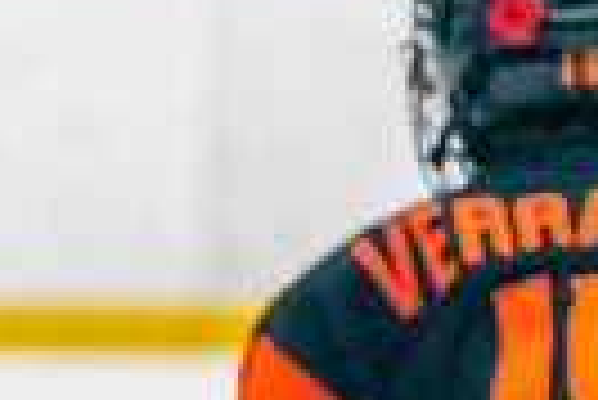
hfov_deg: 1.6
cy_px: 770
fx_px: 21634
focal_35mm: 1301
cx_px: -409
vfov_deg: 1.1
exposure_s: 1/1250
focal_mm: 200
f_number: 2.8
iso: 3200
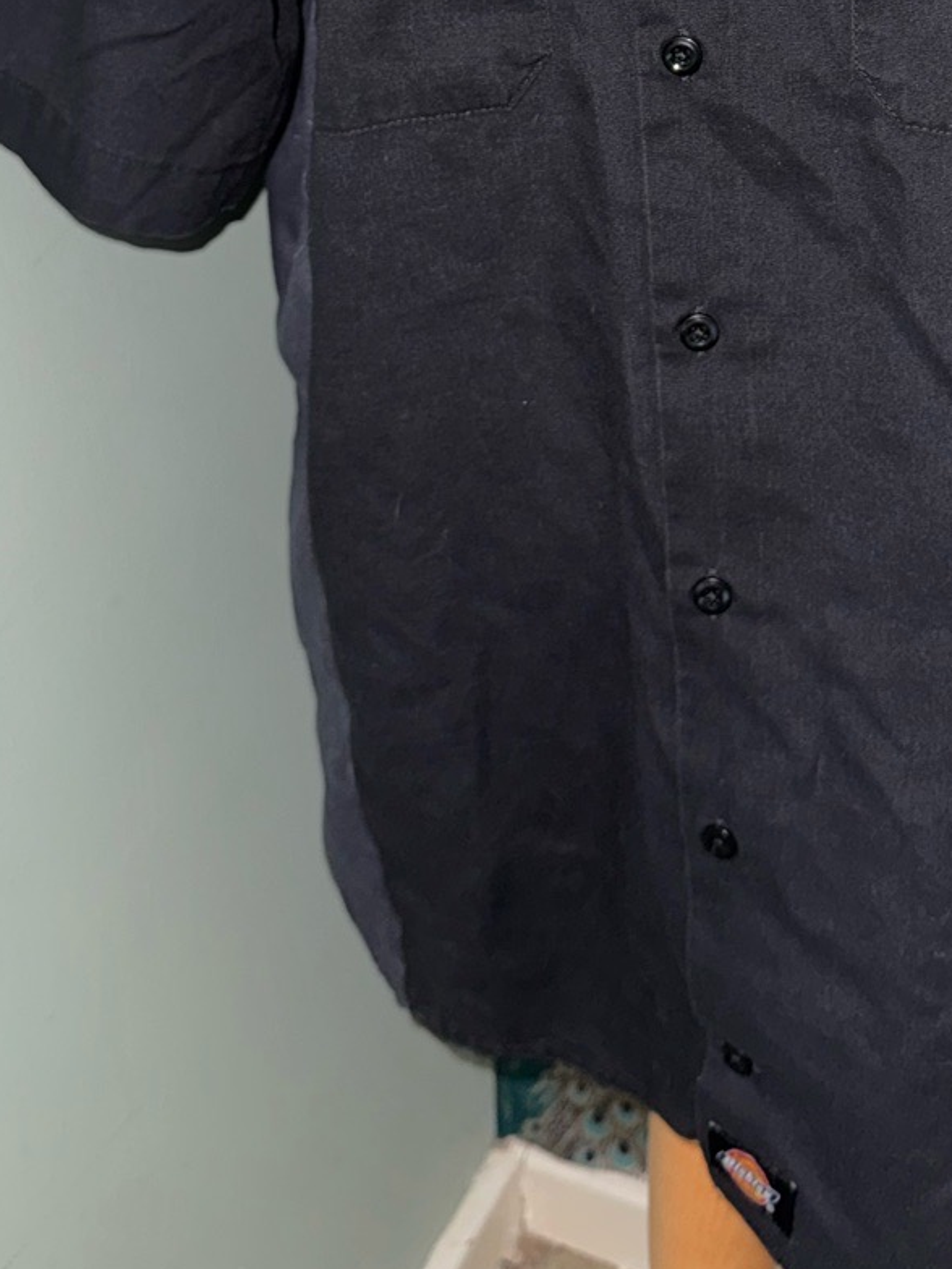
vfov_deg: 35.3
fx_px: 1797
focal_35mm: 49
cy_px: 8
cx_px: 652
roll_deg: +1.1
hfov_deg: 29.4
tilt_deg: -18.0
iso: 50
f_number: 1.78
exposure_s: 1/5
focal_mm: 6.76
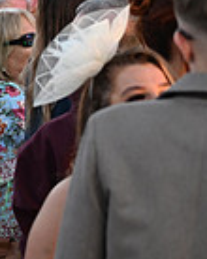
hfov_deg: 5.4
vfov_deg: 7.0
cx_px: -247
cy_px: 185
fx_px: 2126
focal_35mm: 277
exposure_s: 1/400
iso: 1600
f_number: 2.8
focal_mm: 70
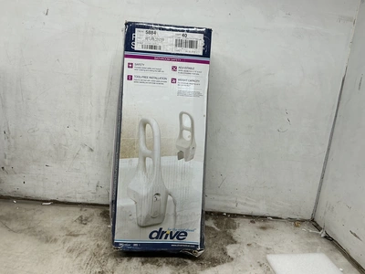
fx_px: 295
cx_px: 182
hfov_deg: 63.4
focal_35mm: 28
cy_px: 137
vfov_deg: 49.7
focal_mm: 3
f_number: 1.8
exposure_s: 1/120
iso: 25
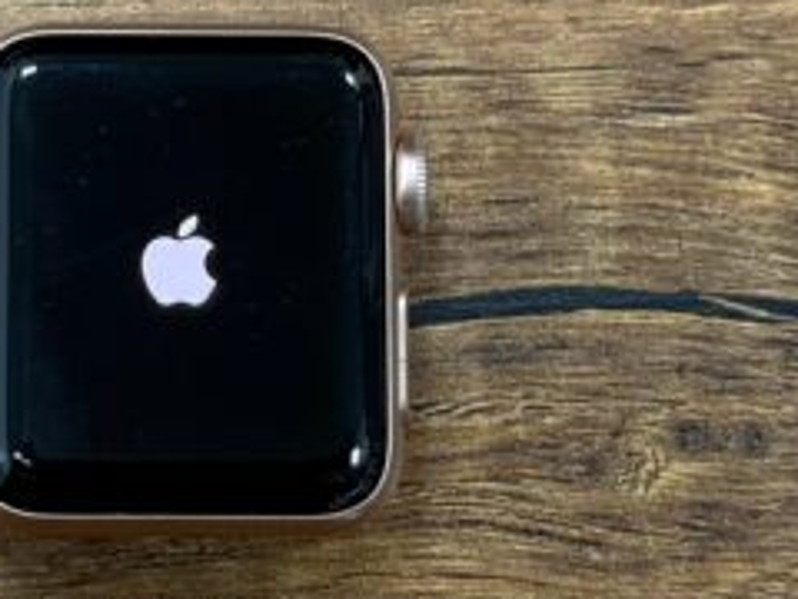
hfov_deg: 16.3
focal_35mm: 120
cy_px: 176
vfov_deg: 12.3
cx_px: 143
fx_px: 2766
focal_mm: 6.76
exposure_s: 1/50
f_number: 1.78
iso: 200
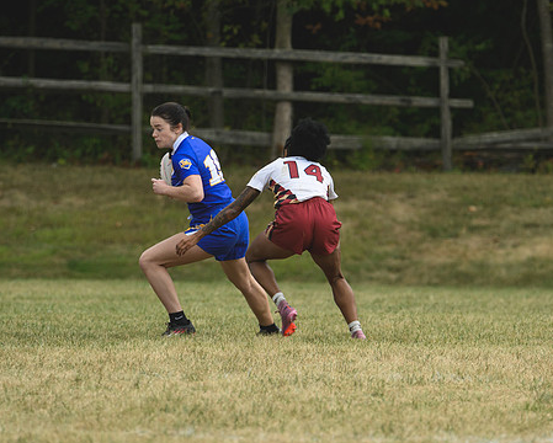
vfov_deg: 1.9
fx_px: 13383
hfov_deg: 2.4
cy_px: 215
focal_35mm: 817
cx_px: 315
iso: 250
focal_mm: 450
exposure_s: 1/1000
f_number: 6
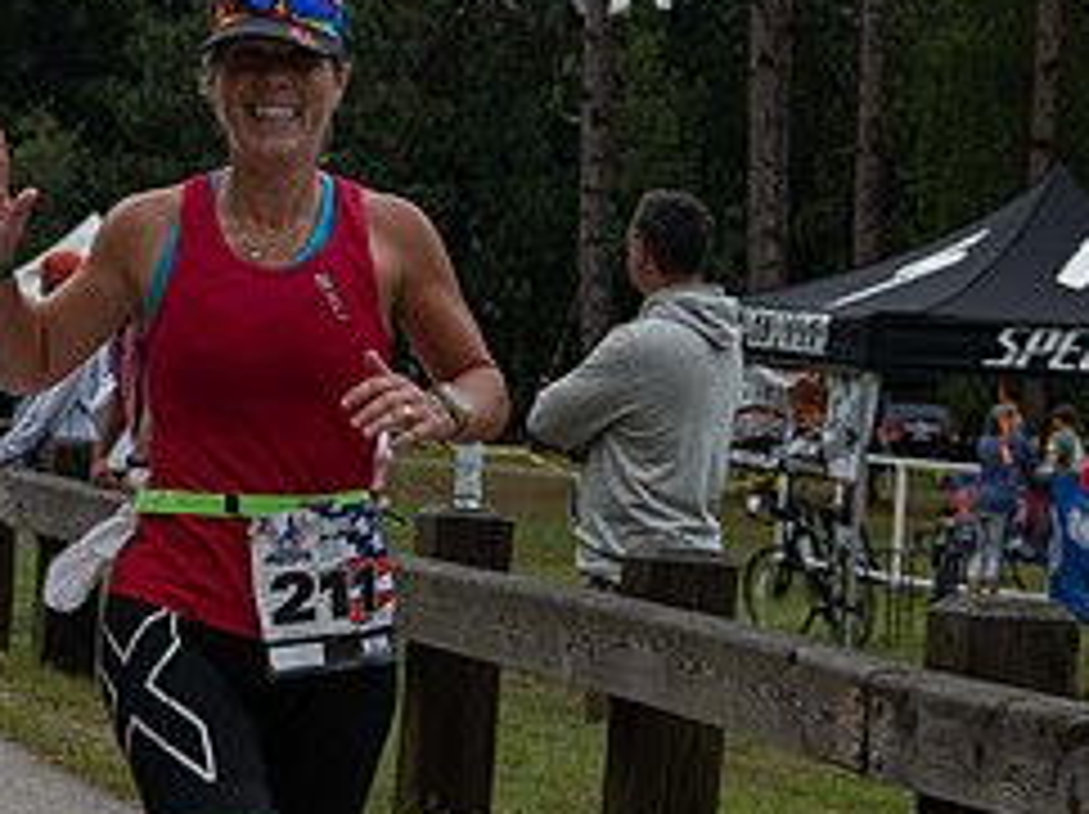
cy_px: 627
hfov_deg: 13.7
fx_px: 4494
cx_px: 216
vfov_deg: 10.3
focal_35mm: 143
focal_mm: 62
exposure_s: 1/250
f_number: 8
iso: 200
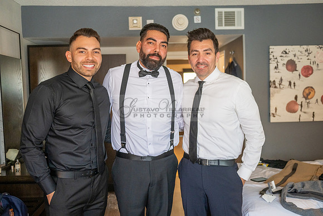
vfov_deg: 35.1
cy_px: 108
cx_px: 162
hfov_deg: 50.7
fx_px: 341
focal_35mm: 38
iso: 1250
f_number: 3.2
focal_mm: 38
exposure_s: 1/160
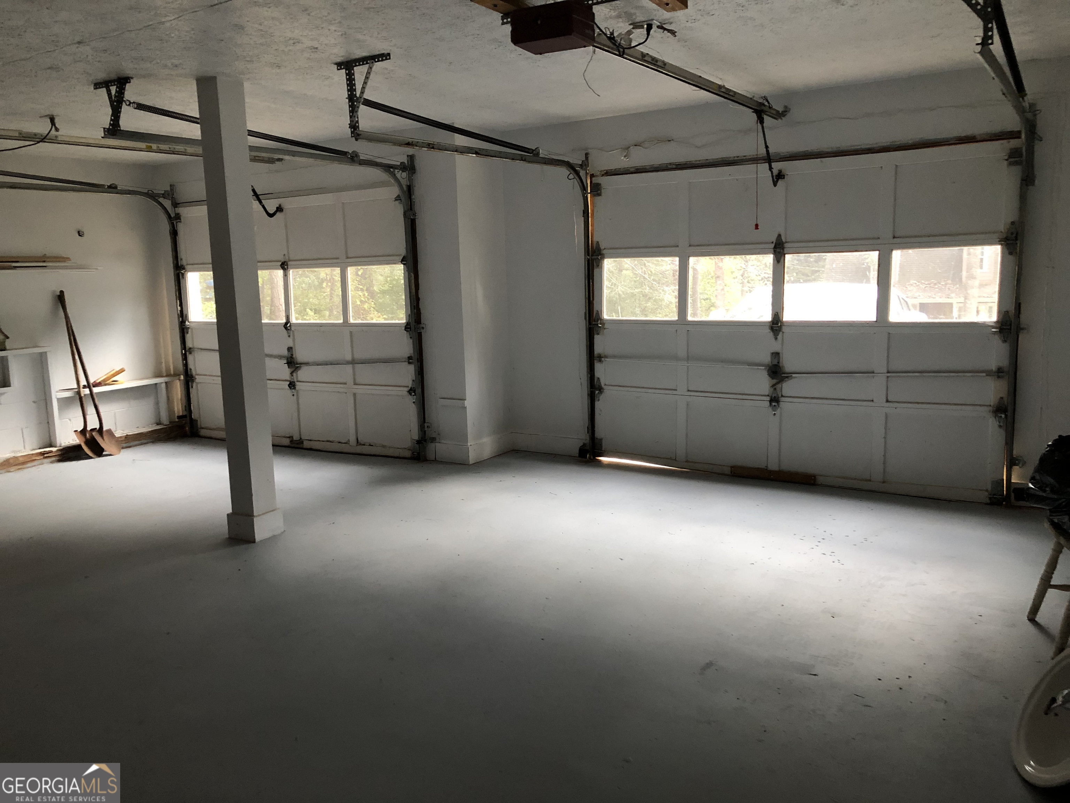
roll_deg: +1.9
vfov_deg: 49.7
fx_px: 865
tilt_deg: -8.7
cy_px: 402
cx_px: 535
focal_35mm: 28
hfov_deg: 63.4
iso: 100
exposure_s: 1/13
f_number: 1.8
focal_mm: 3.99
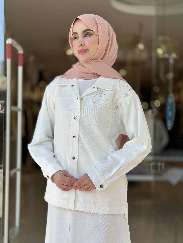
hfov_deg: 30.3
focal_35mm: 48
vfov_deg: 39.7
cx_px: 92
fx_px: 338
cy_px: 122
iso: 80
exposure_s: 1/1453
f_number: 1.78
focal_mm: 6.86
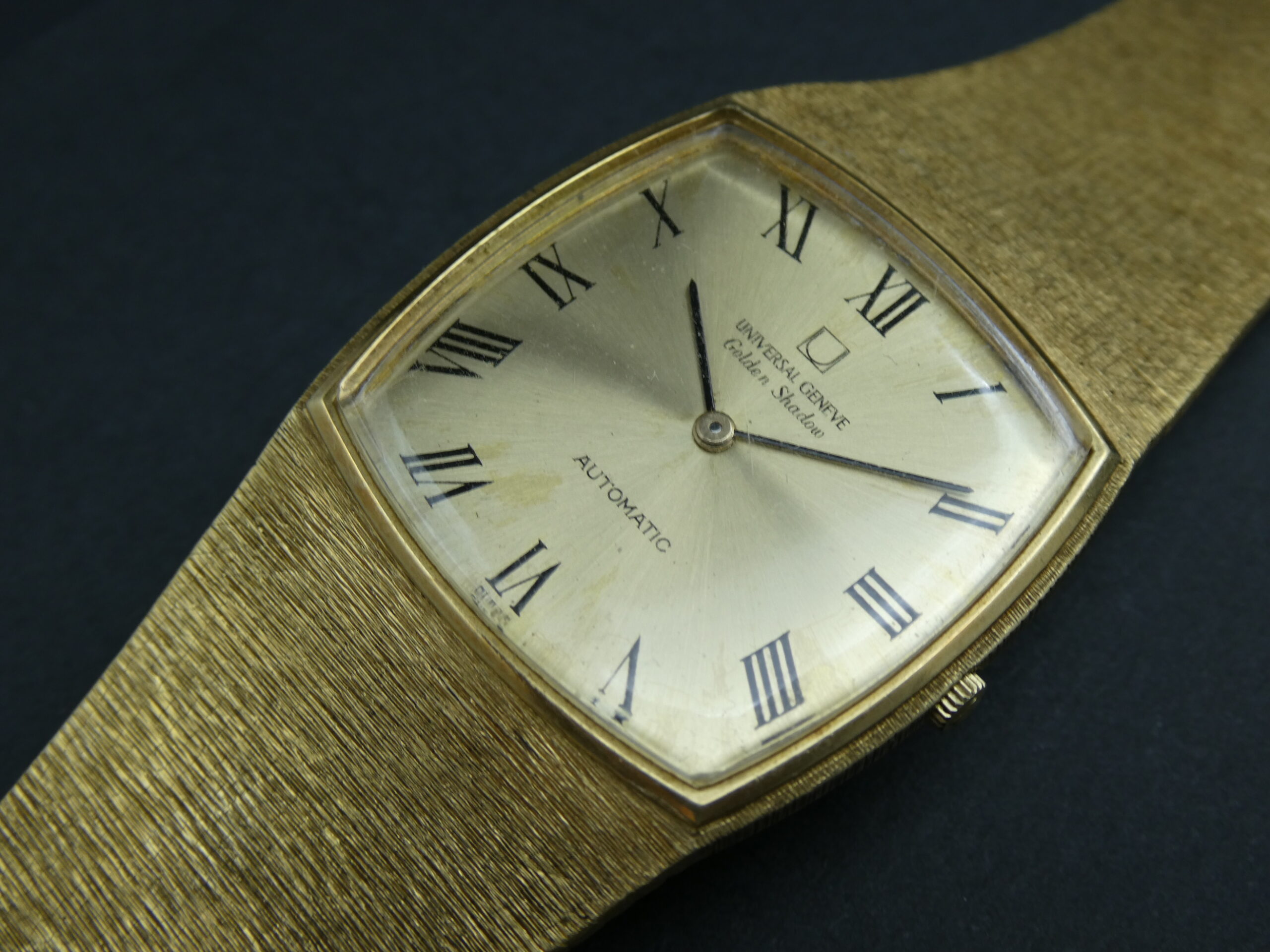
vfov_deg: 25.7
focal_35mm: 57
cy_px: 476
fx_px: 2091
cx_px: 635
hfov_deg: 33.8
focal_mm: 10.3
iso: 80
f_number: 4.2
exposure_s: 1/80
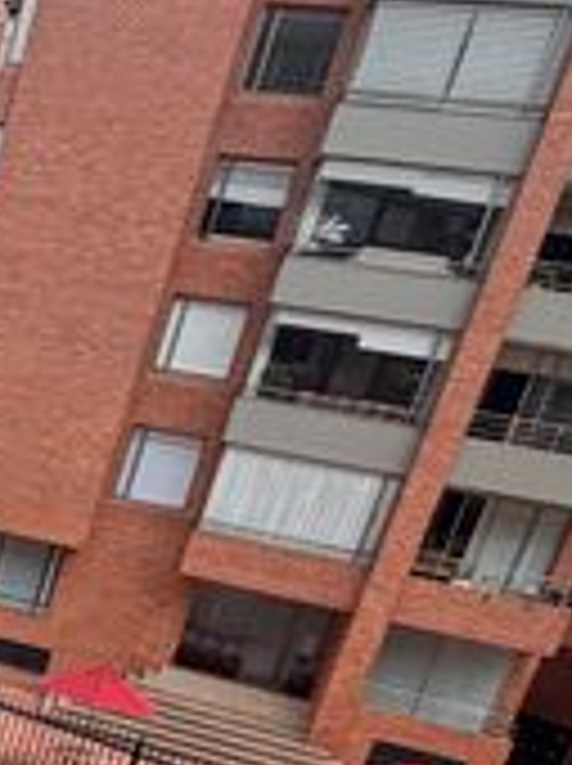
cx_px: -419
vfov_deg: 33.0
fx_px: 1215
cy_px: 704
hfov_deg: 20.2
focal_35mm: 55
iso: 50
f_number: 2.2
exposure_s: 1/502
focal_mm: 2.22
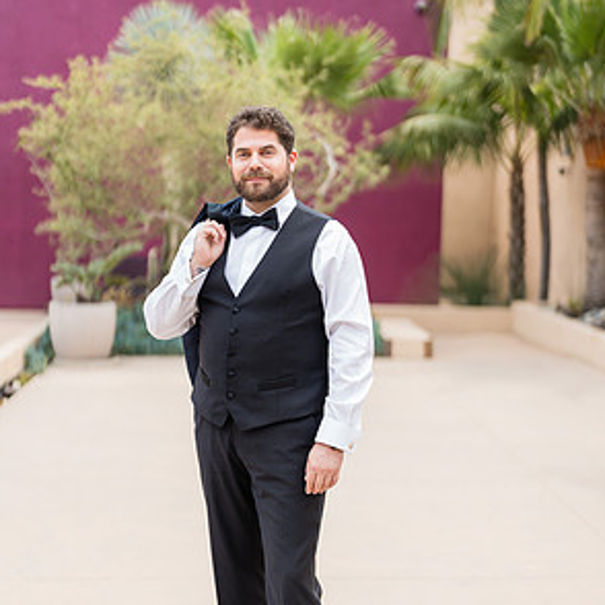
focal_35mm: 65
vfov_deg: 26.4
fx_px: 1285
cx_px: 302
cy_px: 377
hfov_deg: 26.5
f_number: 1.2
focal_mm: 50
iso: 200
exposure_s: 1/6400
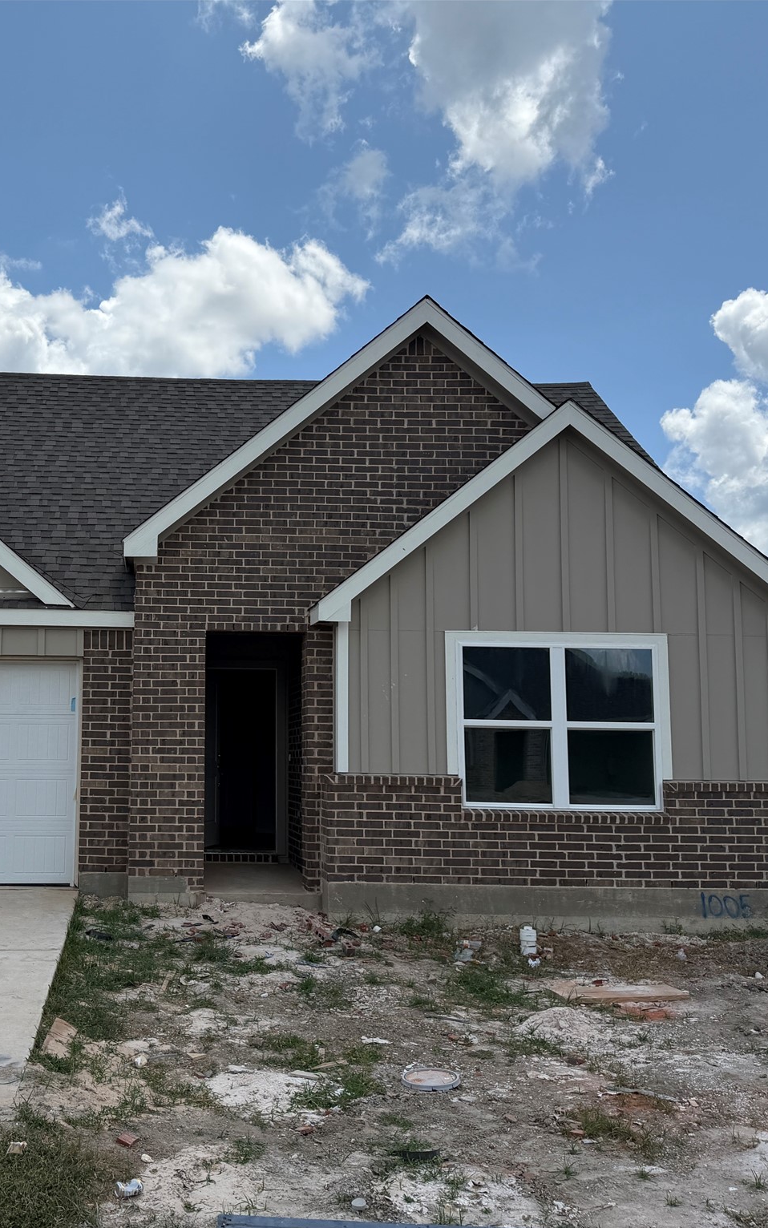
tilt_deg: +7.0
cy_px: 615
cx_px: 176
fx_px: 1138
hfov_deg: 36.3
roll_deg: -0.4
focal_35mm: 34
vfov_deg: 56.7
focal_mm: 6.76
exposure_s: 1/6173
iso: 80
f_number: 1.78
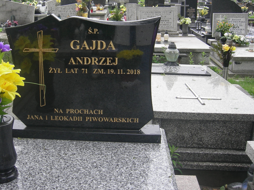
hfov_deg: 40.9
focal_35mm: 46
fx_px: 337
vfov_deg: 31.3
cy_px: 69
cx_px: 92
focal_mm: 7.5
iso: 64
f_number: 6
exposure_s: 1/256
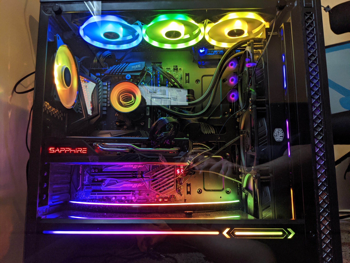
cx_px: 175
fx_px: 273
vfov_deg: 51.4
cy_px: 132
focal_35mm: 27
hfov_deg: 65.3
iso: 109
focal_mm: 4.44
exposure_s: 1/24
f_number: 1.8
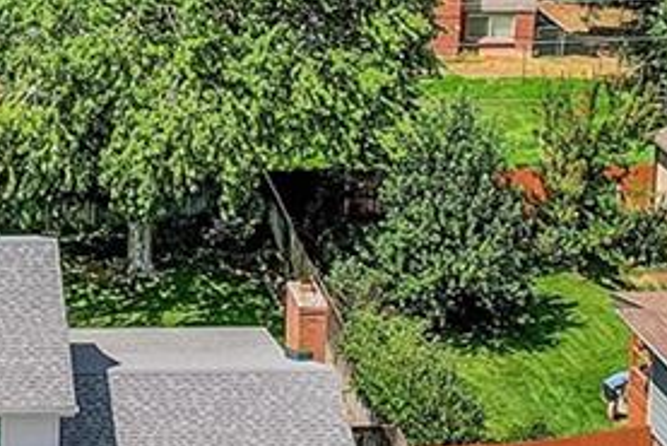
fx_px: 2354
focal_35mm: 127
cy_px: -145
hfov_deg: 15.7
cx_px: -55
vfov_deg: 10.6
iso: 110
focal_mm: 8.4
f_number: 2.8
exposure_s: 1/5000
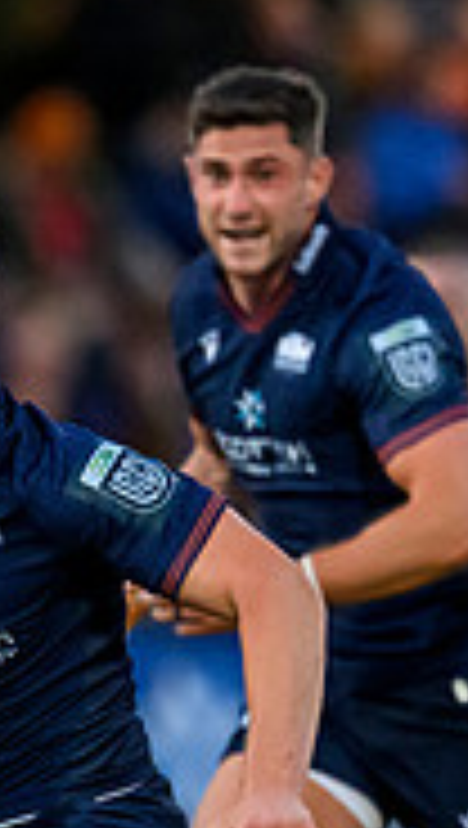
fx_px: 33455
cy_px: 667
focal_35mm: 1522
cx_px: -286
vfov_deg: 1.4
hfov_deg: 0.8
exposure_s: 1/1250
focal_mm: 400
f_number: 4
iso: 10000
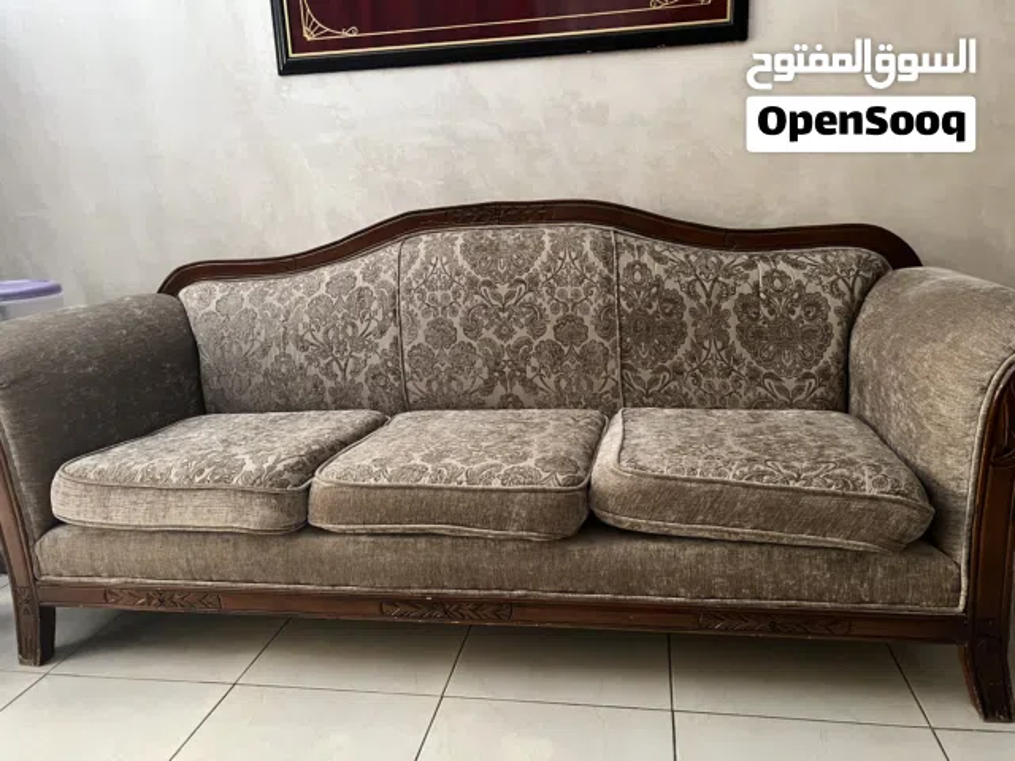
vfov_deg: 53.1
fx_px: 762
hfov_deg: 67.3
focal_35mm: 26
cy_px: 380
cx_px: 508
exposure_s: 1/50
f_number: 1.5
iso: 500
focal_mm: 5.7
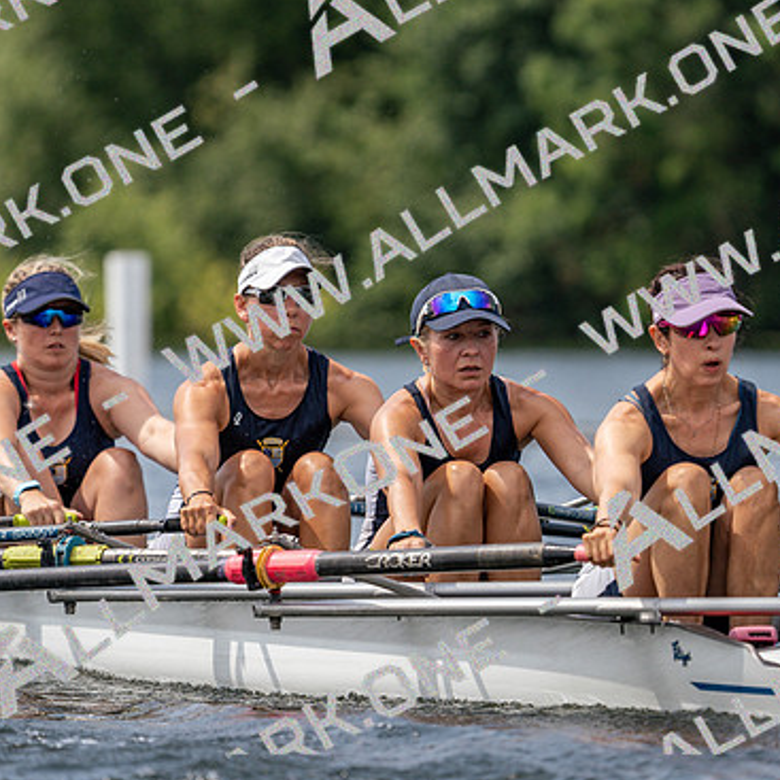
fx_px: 13690
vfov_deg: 3.3
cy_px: 390
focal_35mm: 537
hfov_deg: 3.3
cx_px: 425
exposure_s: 1/1600
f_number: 6.3
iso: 320
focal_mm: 400
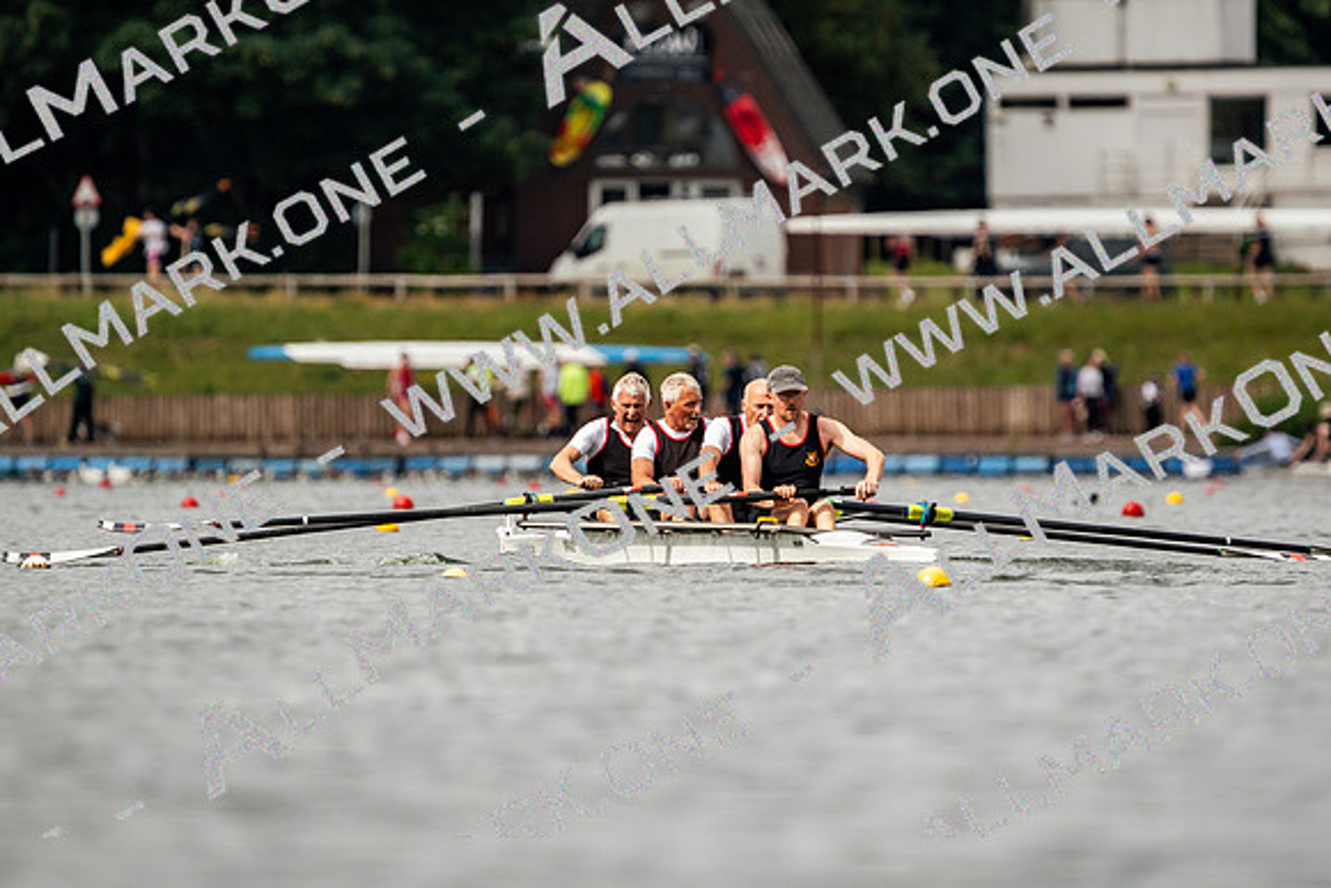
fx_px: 33281
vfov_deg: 1.5
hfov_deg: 2.3
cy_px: 444
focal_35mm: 900
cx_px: 666
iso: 250
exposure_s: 1/2000
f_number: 6.3
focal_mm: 600
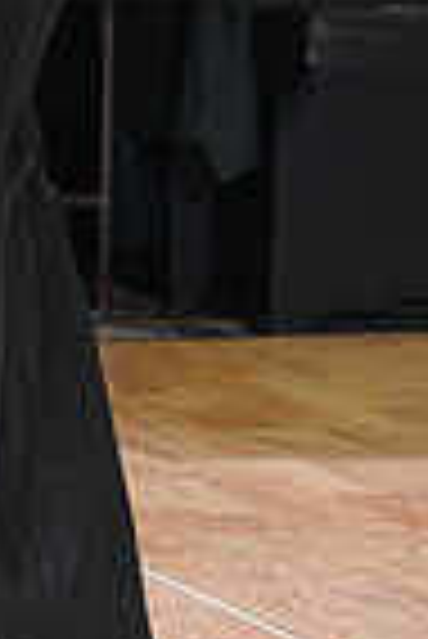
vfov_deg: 3.3
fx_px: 11118
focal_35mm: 625
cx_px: -133
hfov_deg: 2.2
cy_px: -148
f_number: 4.5
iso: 2500
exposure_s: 1/200
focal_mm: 153
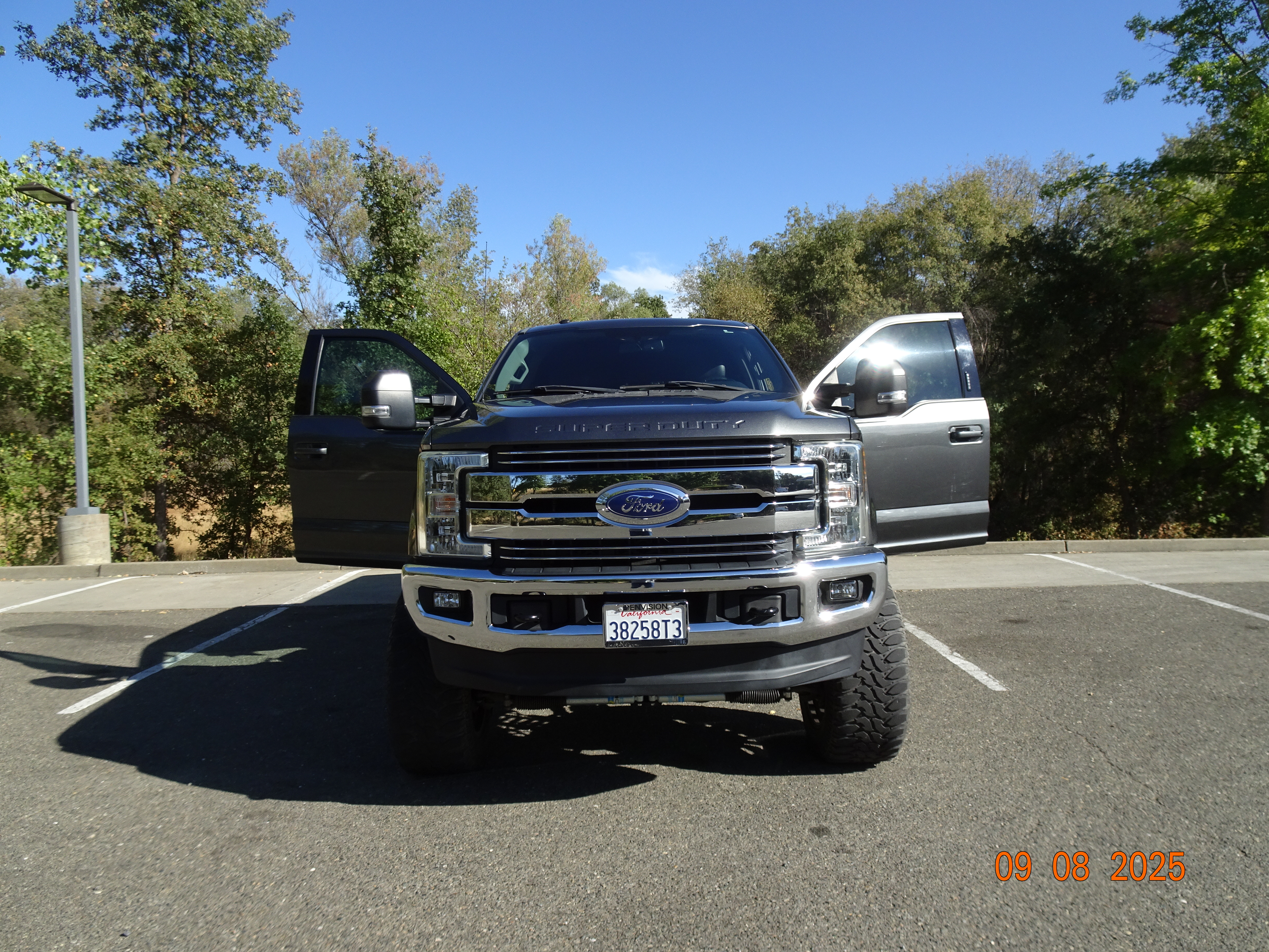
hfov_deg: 71.6
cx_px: 634
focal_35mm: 24
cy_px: 476
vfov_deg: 56.8
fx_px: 880
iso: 80
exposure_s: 1/640
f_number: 3.5
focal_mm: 4.1
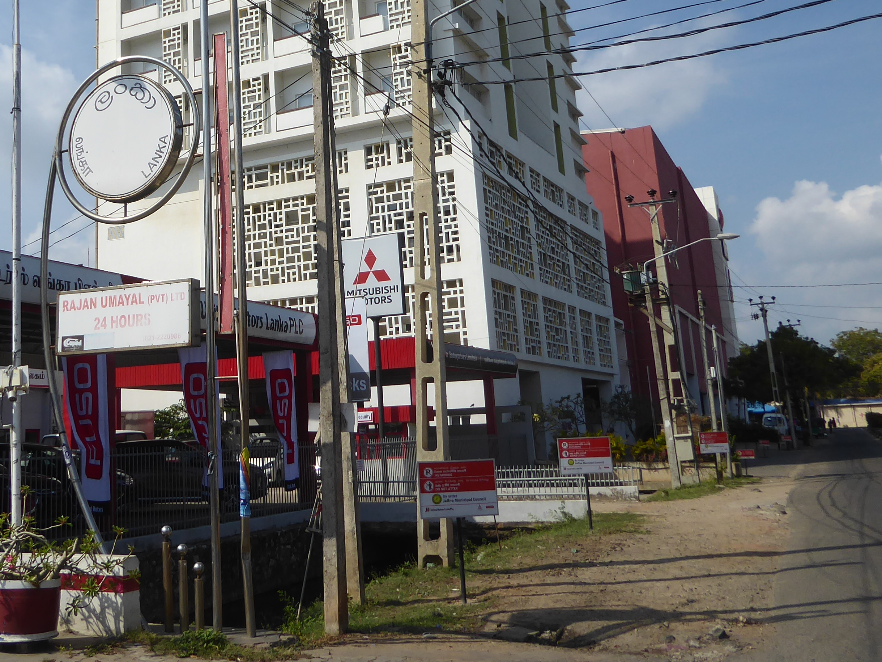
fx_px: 1045
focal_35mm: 41
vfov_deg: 34.6
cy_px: 197
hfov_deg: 44.6
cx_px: 250
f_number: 3.3
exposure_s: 1/1600
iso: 80
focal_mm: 4.3
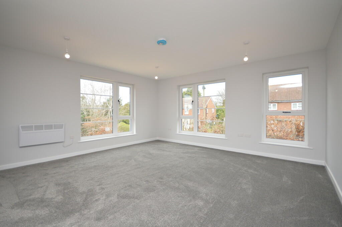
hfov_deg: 100.4
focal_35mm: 15
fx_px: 142
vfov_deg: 77.2
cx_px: 171
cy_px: 114
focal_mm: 10
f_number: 4
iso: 280
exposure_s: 1/125
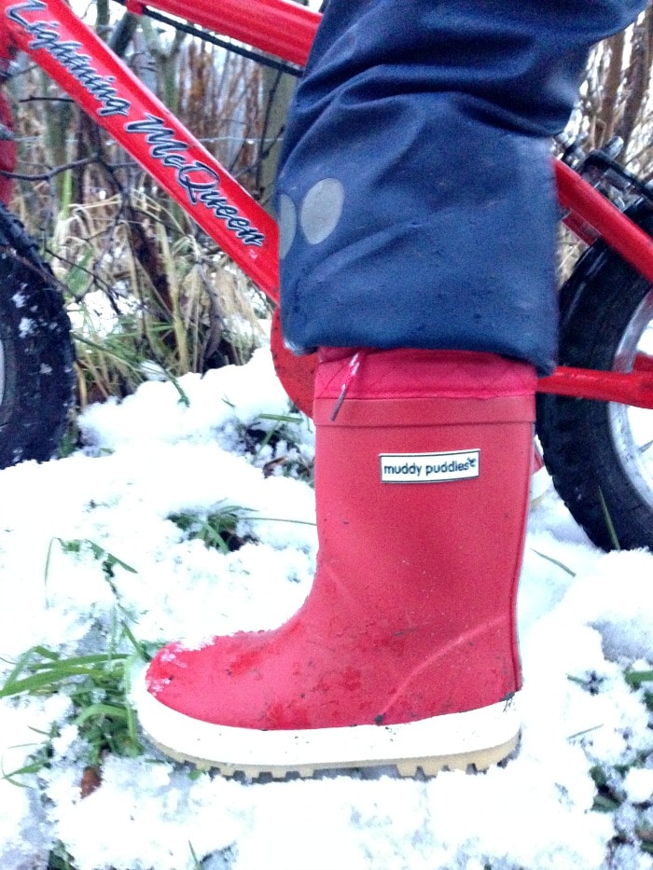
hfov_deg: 43.0
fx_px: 830
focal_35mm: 33
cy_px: 435
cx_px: 326
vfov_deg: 55.3
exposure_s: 1/15
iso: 800
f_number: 2.4
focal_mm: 4.12
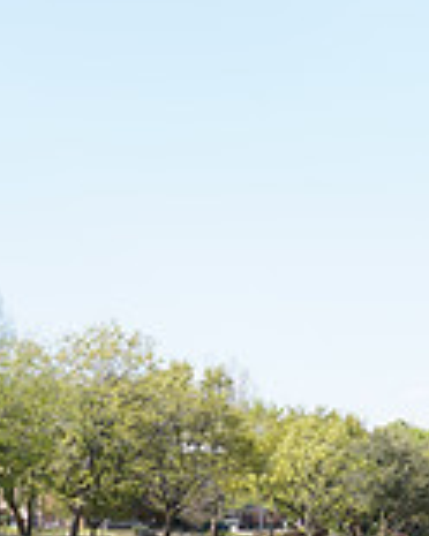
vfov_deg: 18.2
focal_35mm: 102
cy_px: 576
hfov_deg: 12.9
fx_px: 1619
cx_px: 893
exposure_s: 1/200
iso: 160
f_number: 7.1
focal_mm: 29
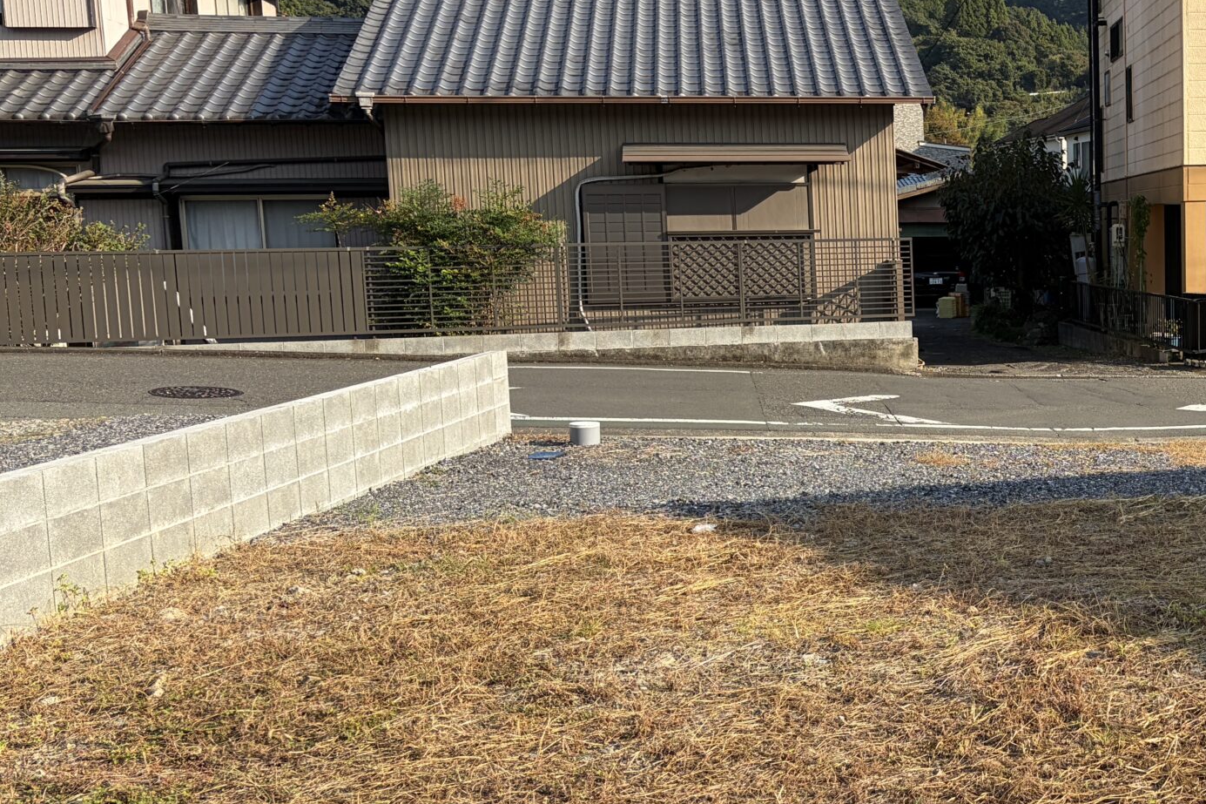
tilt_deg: -6.9
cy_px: 416
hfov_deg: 36.8
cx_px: 1114
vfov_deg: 27.0
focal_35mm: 50
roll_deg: +0.9
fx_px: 1675
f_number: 1.6
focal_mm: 5.96
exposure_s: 1/1587
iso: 50
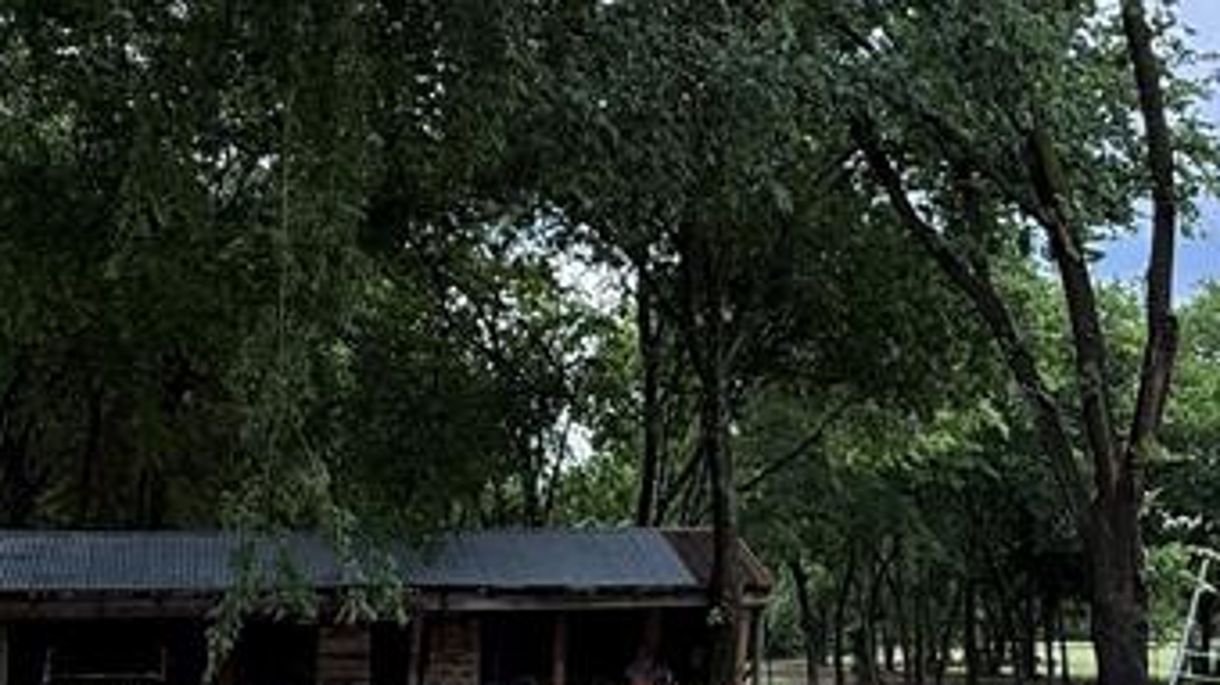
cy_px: 567
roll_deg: +1.1
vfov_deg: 25.4
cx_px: 850
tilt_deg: +1.3
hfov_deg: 43.7
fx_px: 1488
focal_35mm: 46
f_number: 2.2
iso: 64
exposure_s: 1/187
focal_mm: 2.22
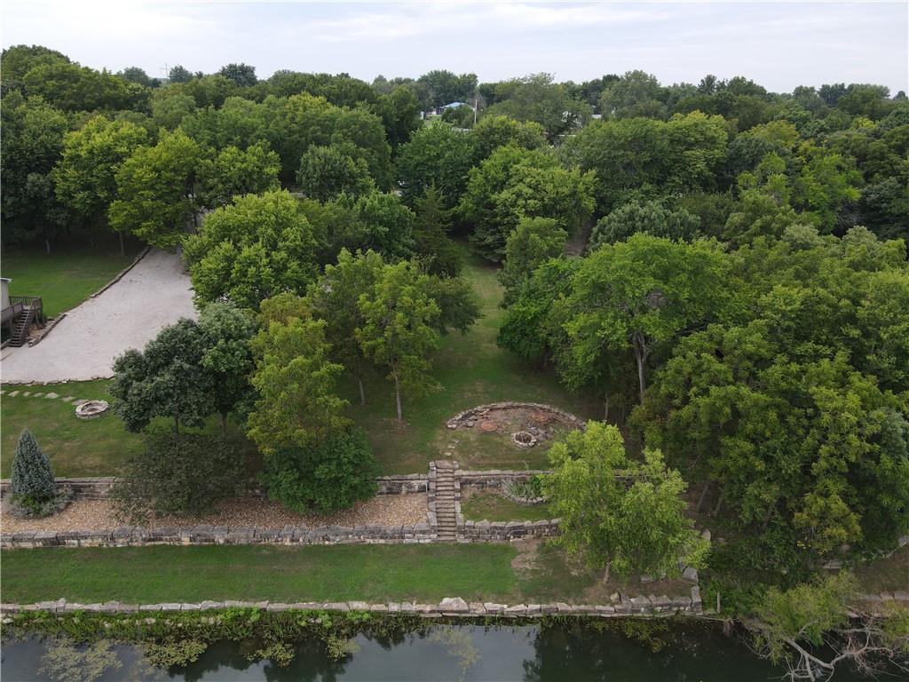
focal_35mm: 24
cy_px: 341
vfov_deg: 56.8
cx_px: 454
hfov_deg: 71.6
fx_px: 630
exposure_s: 1/240
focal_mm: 4.5
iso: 100
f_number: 2.8
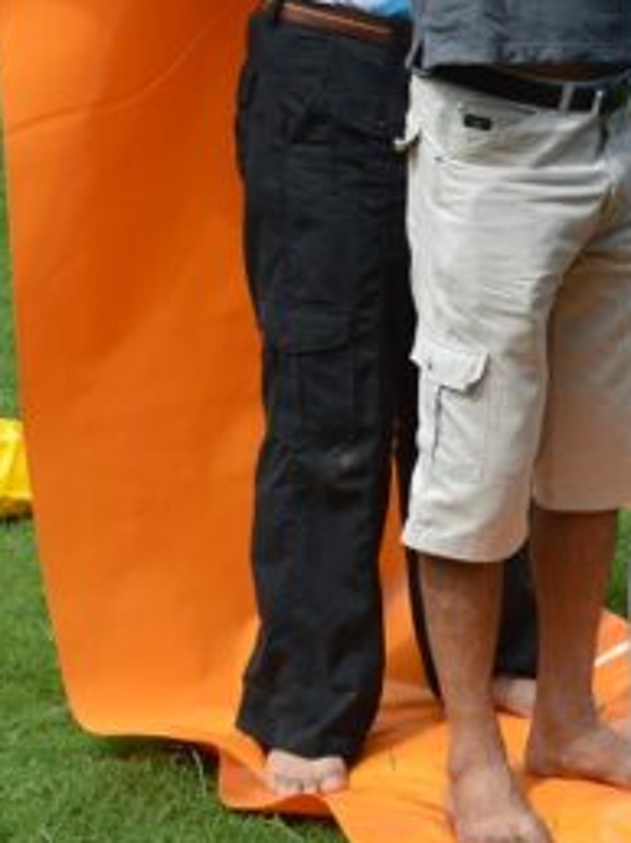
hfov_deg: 11.1
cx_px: 1033
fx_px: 3067
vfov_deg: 15.4
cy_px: 2
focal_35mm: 126
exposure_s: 1/250
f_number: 8
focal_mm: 22
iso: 100
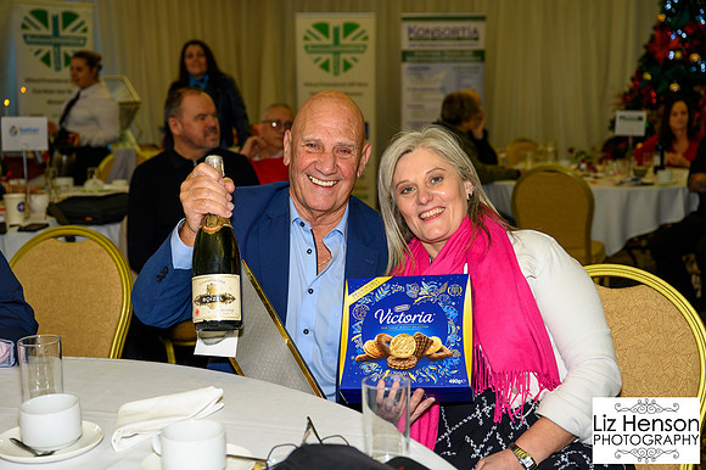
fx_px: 906
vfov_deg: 29.1
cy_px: 235
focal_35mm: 46
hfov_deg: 42.6
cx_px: 353
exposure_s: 1/100
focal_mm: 45
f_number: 4
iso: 1600
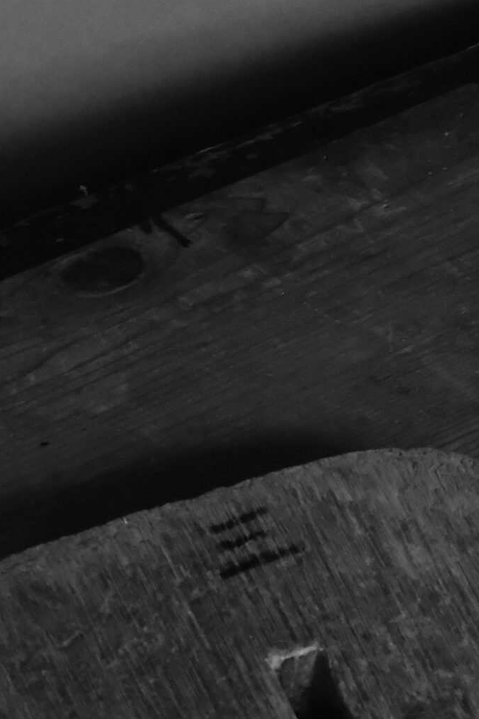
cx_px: 961
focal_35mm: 267
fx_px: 5330
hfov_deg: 5.1
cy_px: 909
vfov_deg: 7.6
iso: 3200
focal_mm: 45
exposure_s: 1/50
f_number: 5.6
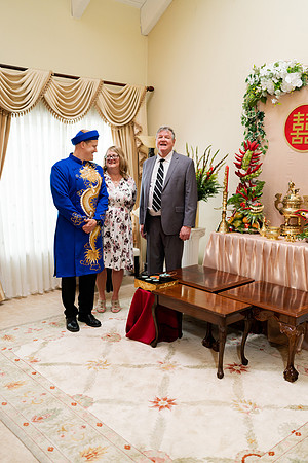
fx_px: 449
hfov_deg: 37.9
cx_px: 154
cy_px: 232
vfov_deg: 54.4
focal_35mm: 35
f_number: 1.4
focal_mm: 35
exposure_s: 1/250
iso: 160
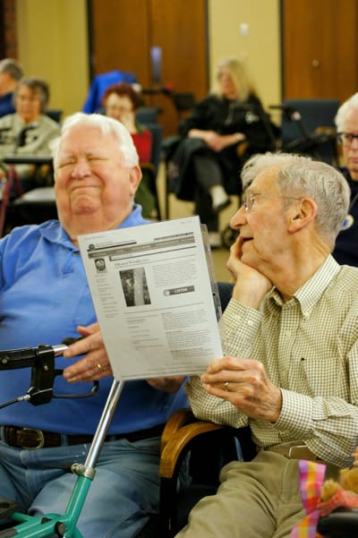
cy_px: 269
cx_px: 179
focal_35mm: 82
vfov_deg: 24.6
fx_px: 1232
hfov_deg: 16.5
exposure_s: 1/60
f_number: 4
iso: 1600
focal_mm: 55
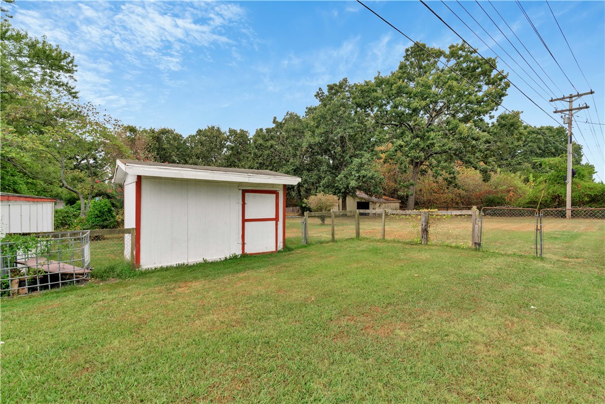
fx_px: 269
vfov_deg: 73.7
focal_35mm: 16
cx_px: 302
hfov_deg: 96.7
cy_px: 202
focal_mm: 16
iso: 80
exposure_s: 1/60
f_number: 7.1
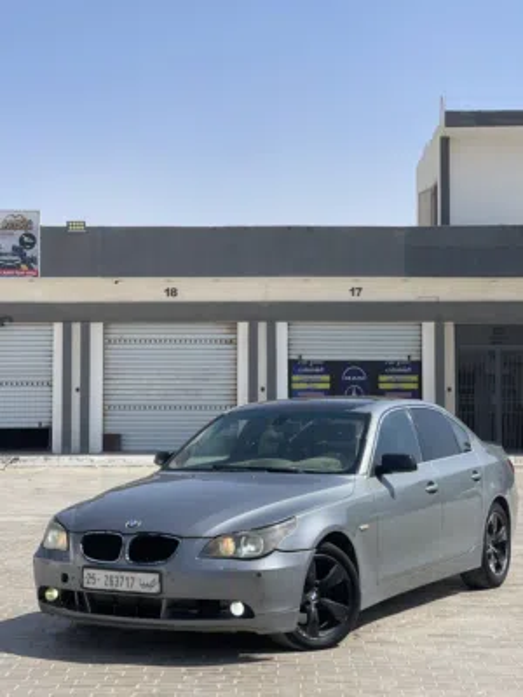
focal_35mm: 64
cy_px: 348
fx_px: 1289
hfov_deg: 22.9
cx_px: 262
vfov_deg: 30.3
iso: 32
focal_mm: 7.5
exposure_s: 1/1815
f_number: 2.2
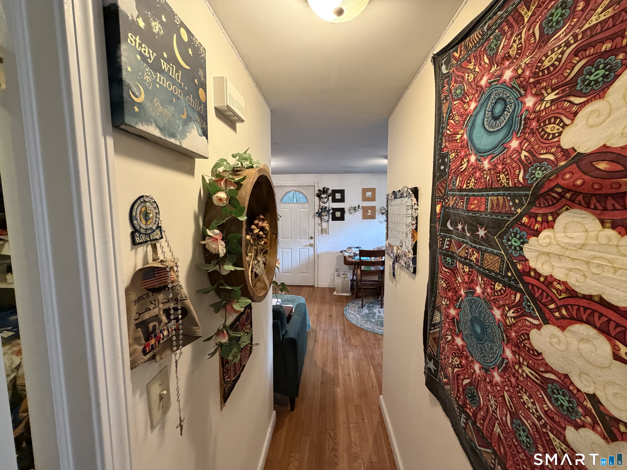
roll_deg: +0.0
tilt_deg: -4.8
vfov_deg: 85.7
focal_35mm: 14
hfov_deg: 102.1
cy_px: 235
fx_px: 254
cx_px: 314
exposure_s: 1/60
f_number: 2.2
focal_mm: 2.22
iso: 500
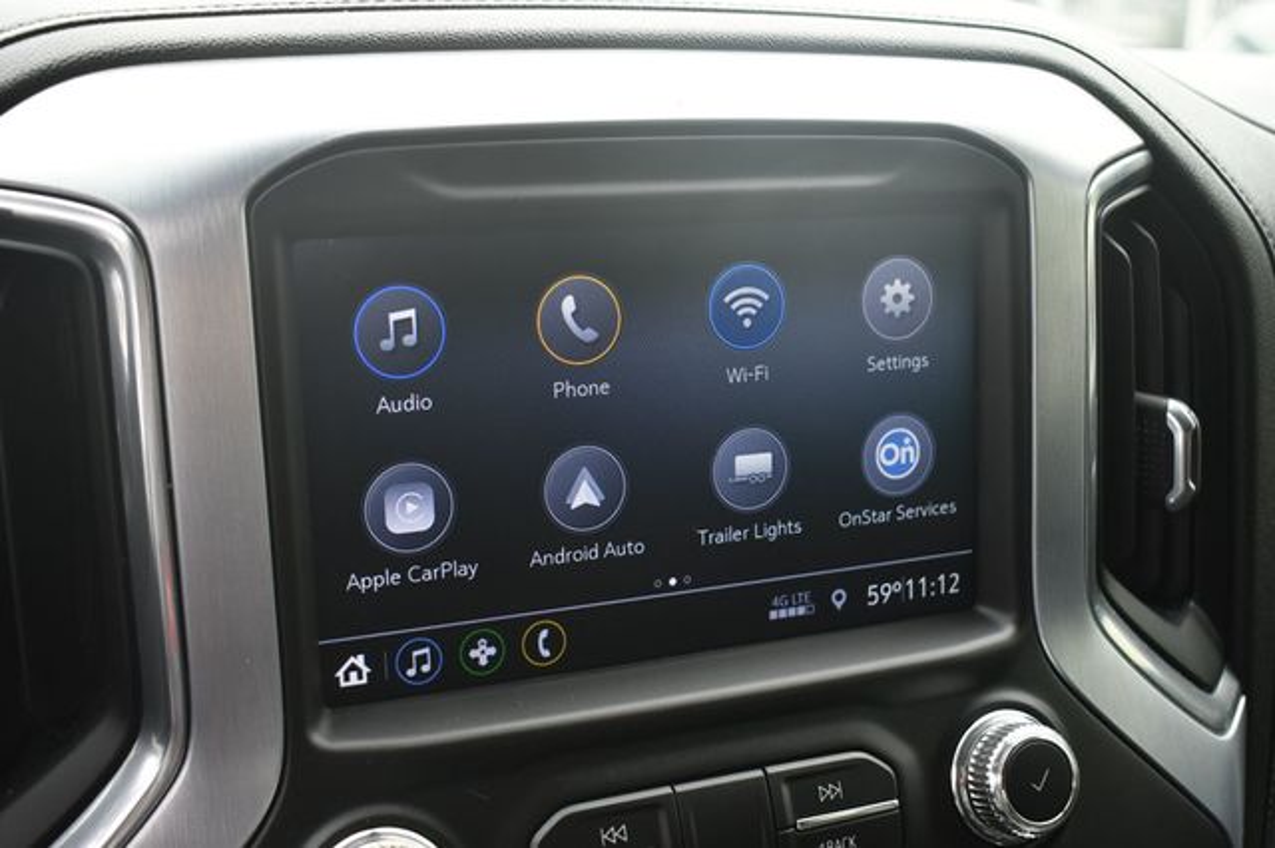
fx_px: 1522
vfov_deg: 31.2
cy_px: 424
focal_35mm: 43
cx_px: 638
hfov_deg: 45.5
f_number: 4.5
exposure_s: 1/250
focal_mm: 29
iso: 400
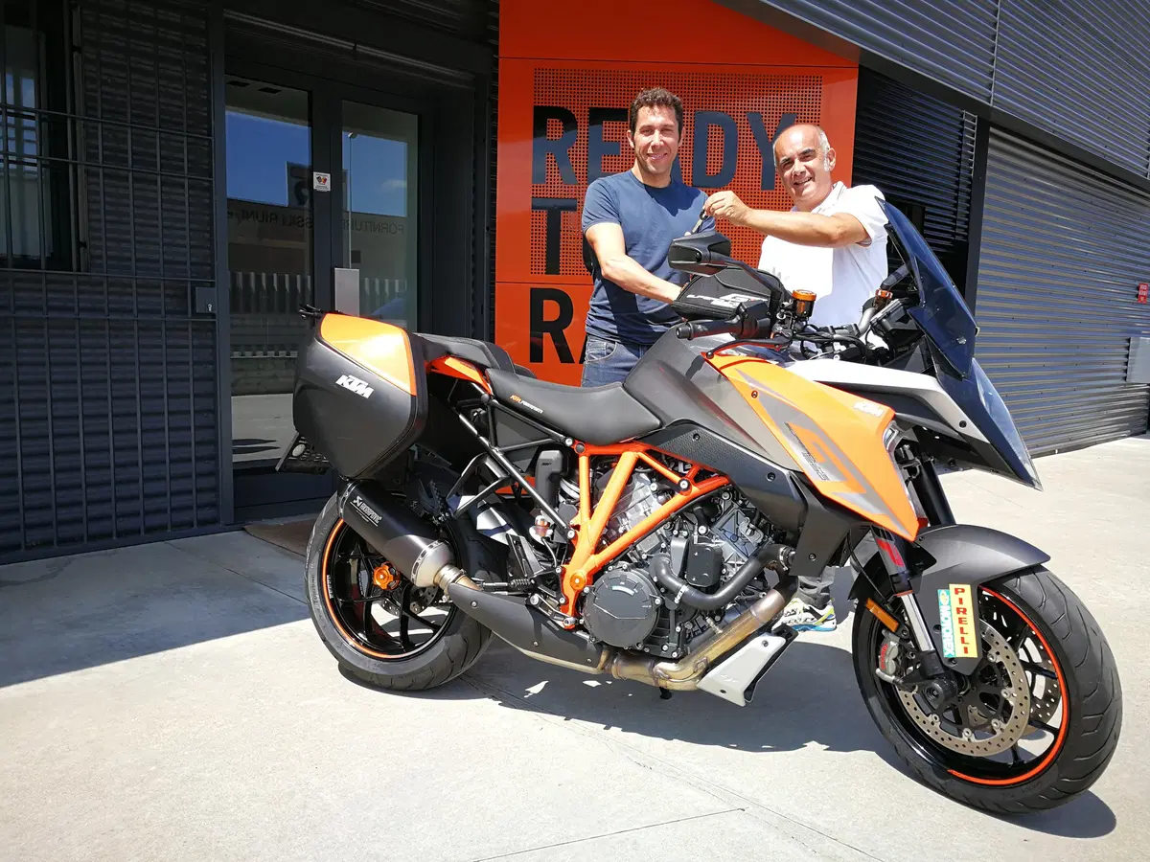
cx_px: 575
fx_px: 897
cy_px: 431
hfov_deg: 65.3
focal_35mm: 27
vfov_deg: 51.4
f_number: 2.2
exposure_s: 1/541
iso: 50
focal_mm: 3.95
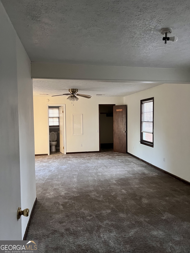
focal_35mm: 26
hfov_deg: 53.1
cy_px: 126
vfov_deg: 67.3
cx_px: 95
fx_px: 190
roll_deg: -0.6
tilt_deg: -3.7
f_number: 1.5
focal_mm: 5.7
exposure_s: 1/60
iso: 400
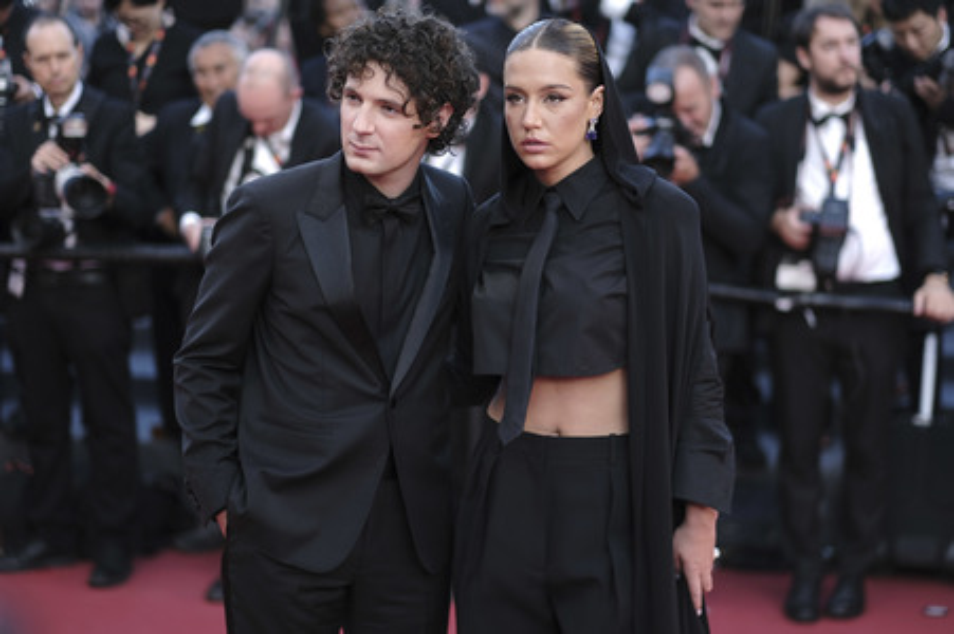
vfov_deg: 16.2
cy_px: 317
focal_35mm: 84
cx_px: 477
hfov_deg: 24.2
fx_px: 2224
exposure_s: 1/250
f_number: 1.2
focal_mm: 56
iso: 100
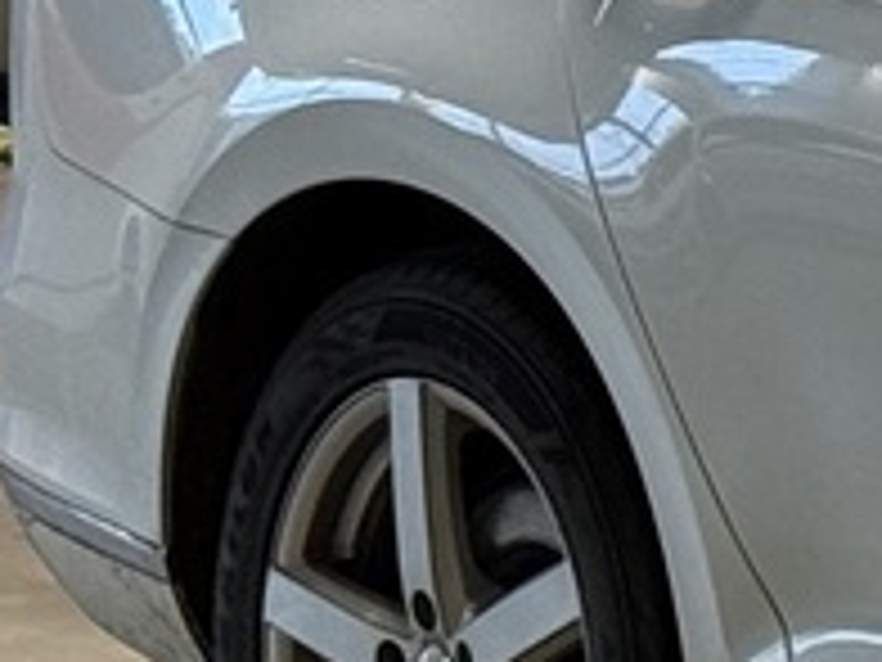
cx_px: 3051
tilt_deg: -5.7
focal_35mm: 352
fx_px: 8969
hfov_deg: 5.2
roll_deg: +0.5
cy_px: 104
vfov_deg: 4.2
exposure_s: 1/100
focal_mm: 6.76
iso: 80
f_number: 1.78
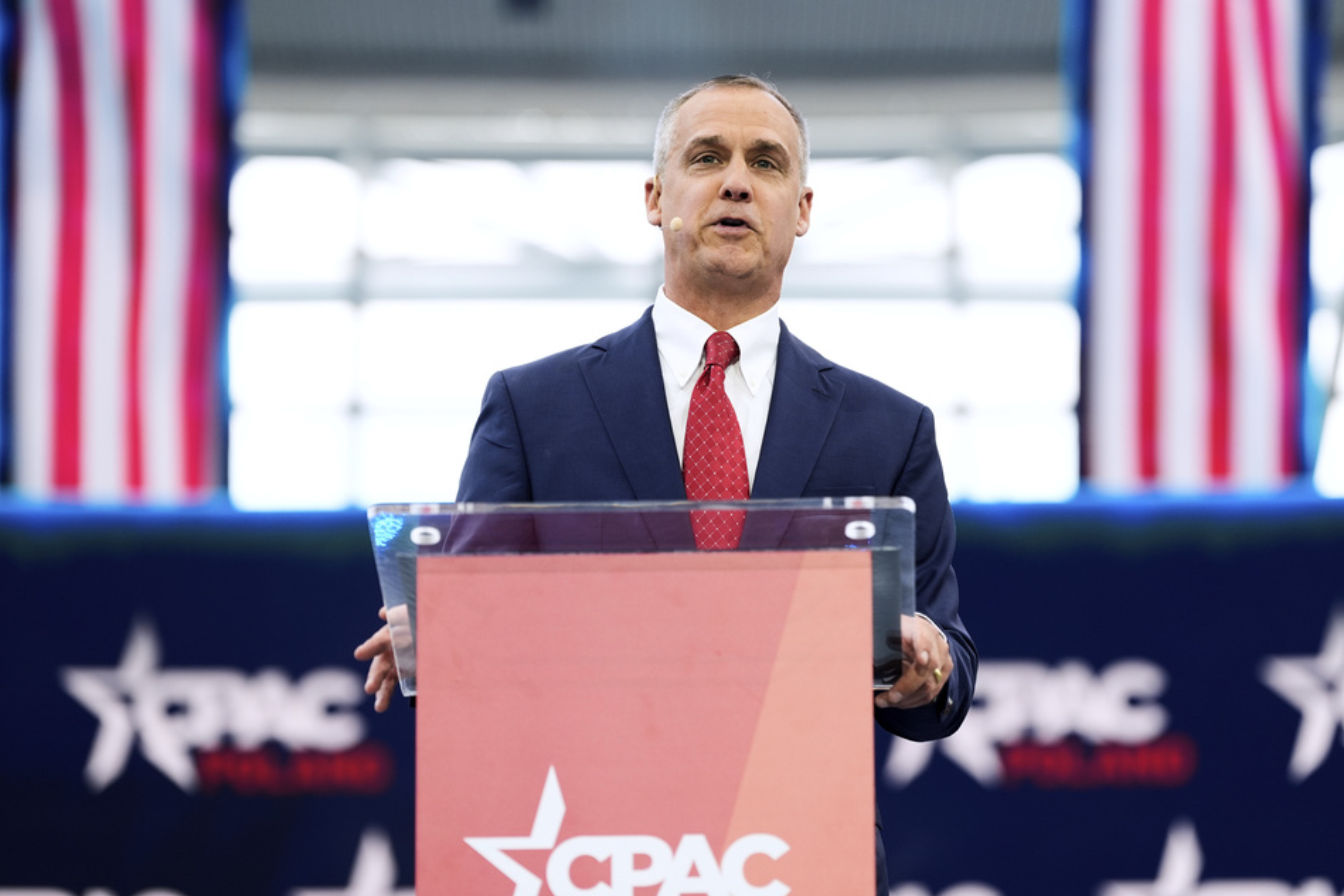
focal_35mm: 151
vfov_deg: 9.1
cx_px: 694
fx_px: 5638
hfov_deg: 13.6
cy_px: 448
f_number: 3.2
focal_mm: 140
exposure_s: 1/640
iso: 800
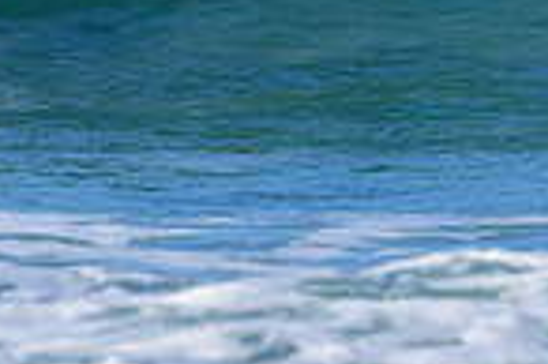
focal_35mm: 2144
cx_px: -274
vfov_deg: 0.6
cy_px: -167
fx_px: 32600
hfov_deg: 1.0
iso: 500
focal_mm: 540
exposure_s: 1/2000
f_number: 11
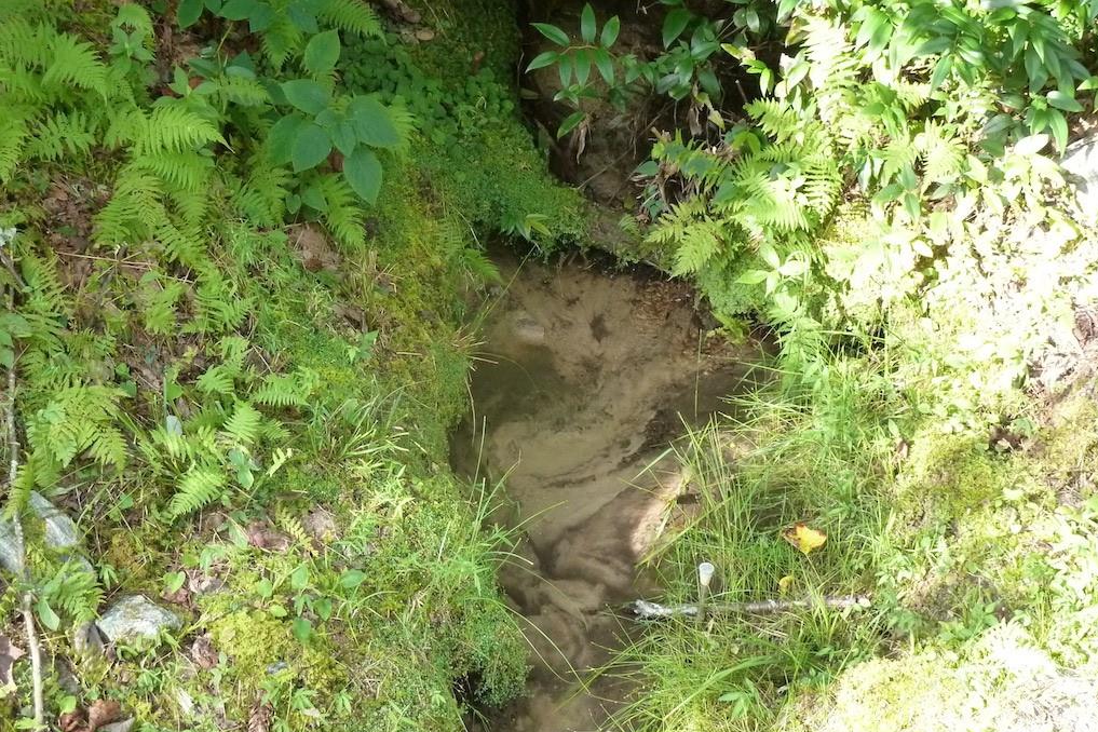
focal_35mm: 66
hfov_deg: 30.5
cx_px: 552
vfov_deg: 20.6
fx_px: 2013
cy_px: 344
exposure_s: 1/80
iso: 400
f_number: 4
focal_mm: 10.3
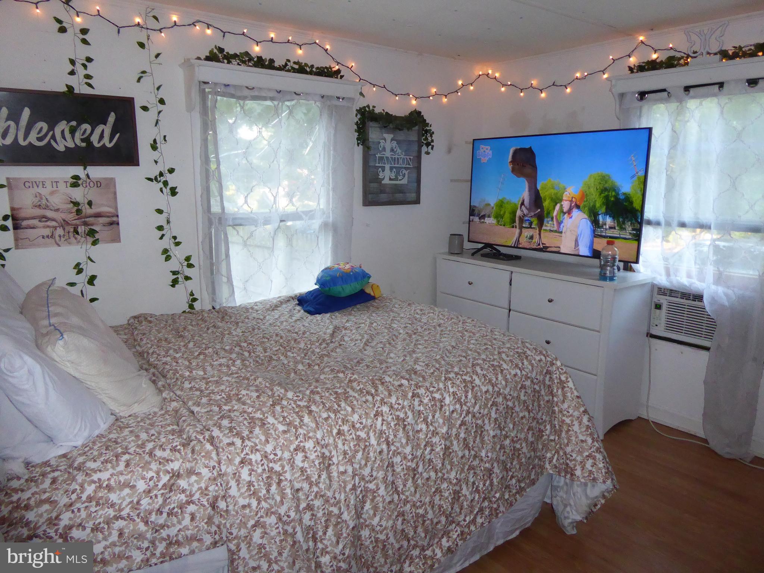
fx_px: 552
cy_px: 286
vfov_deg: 54.9
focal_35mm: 25
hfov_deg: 69.4
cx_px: 382
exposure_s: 1/60
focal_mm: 4.3
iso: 640
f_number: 3.3
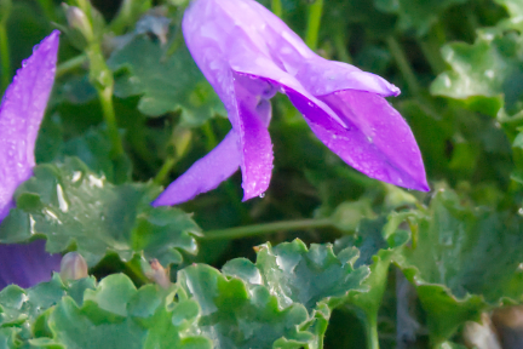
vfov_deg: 6.0
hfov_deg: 8.9
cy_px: 75
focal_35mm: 229
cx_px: 82
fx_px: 3332
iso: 2500
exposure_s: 1/200
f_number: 10
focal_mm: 55
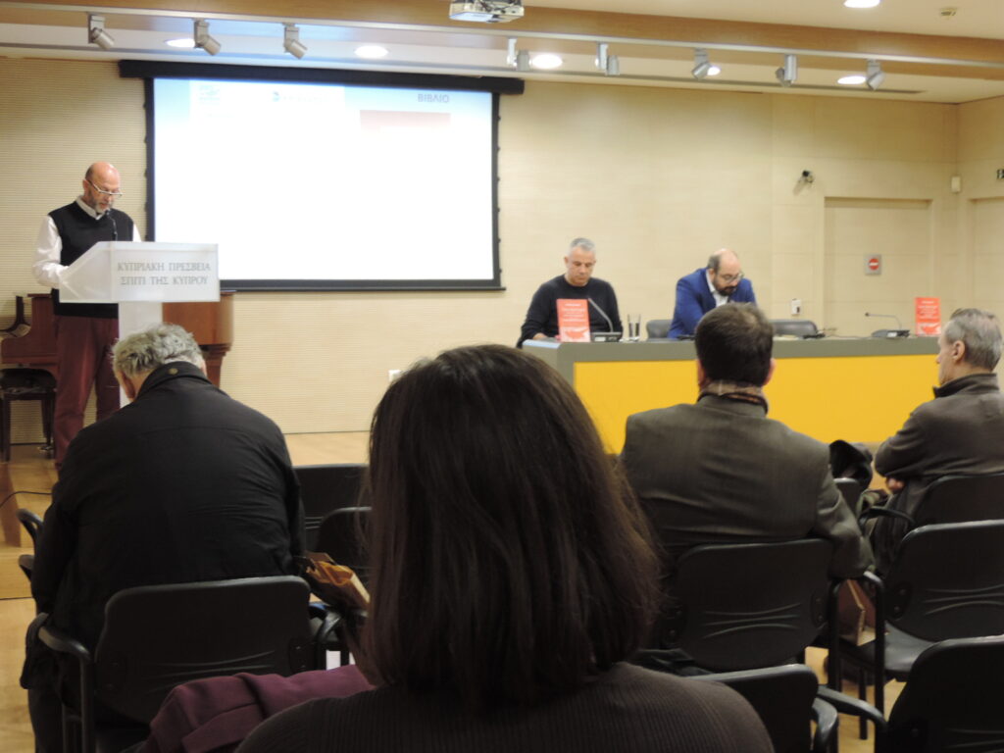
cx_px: 502
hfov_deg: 38.2
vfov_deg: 29.1
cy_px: 376
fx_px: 1450
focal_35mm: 50
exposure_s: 1/13
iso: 400
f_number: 3.6
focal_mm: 8.9
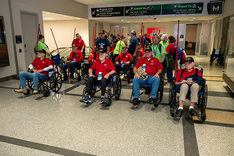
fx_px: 185
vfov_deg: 45.6
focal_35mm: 28
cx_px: 117
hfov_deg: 64.6
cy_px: 78
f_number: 5
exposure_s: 1/160
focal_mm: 28.5
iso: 6400
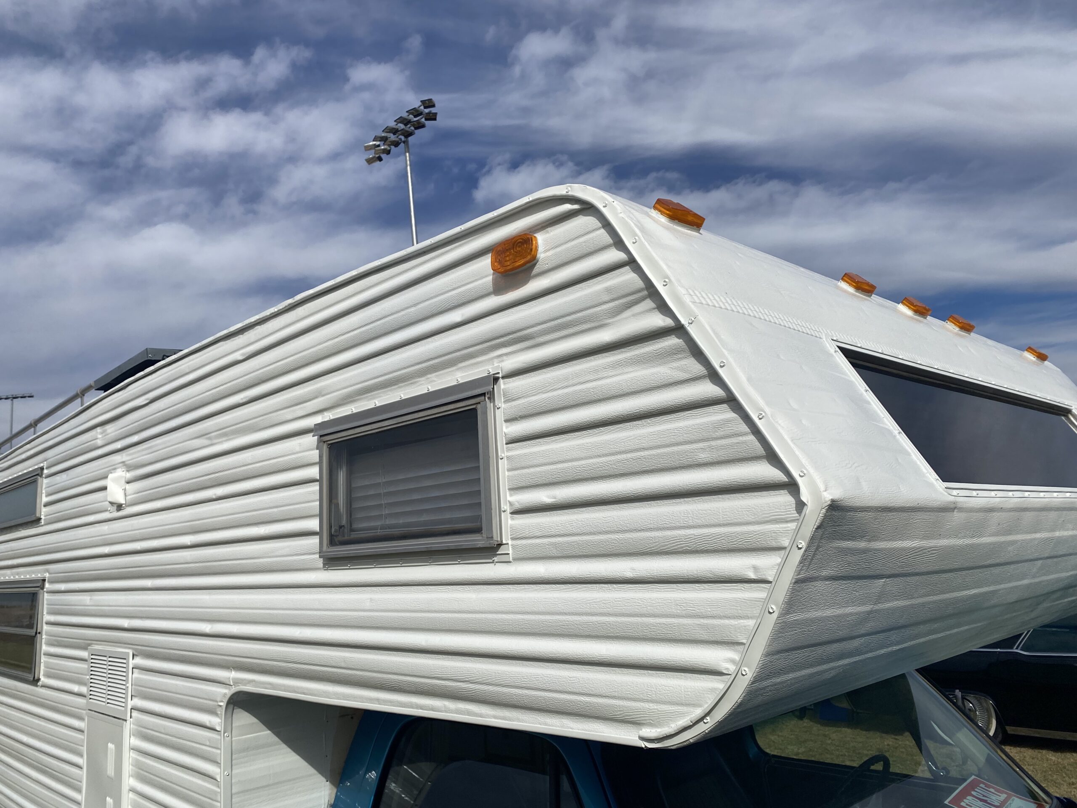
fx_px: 809
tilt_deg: +11.2
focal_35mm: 26
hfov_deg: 67.3
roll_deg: +5.2
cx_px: 538
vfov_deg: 53.1
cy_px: 404
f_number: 1.8
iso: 32
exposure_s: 1/8850
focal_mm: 4.25
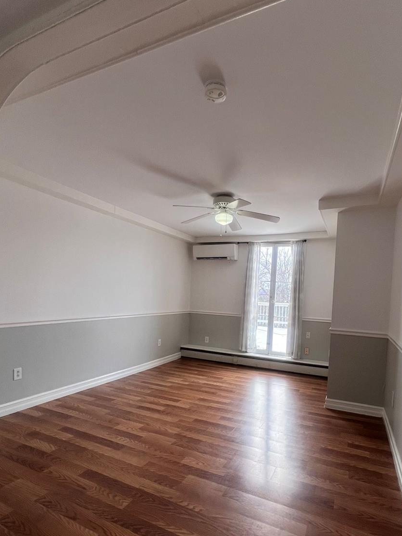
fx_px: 279
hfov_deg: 71.5
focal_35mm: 18
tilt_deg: -1.8
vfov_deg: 87.2
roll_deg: -2.0
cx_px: 215
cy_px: 304
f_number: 1.8
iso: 50
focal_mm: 1.57
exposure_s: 1/120
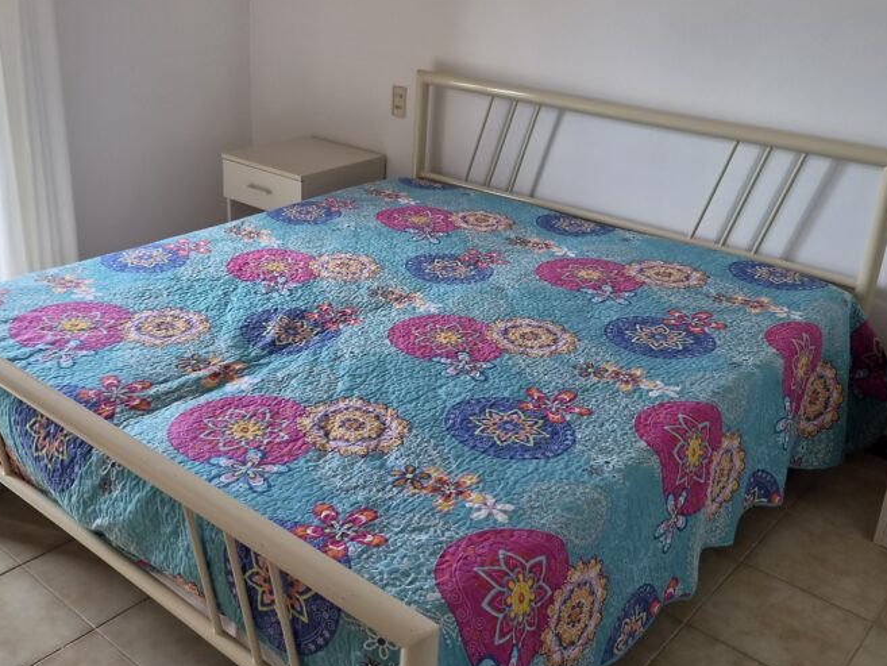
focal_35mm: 28
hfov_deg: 63.2
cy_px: 288
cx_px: 389
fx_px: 718
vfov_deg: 49.6
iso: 200
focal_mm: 5.4
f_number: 1.8
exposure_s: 1/100
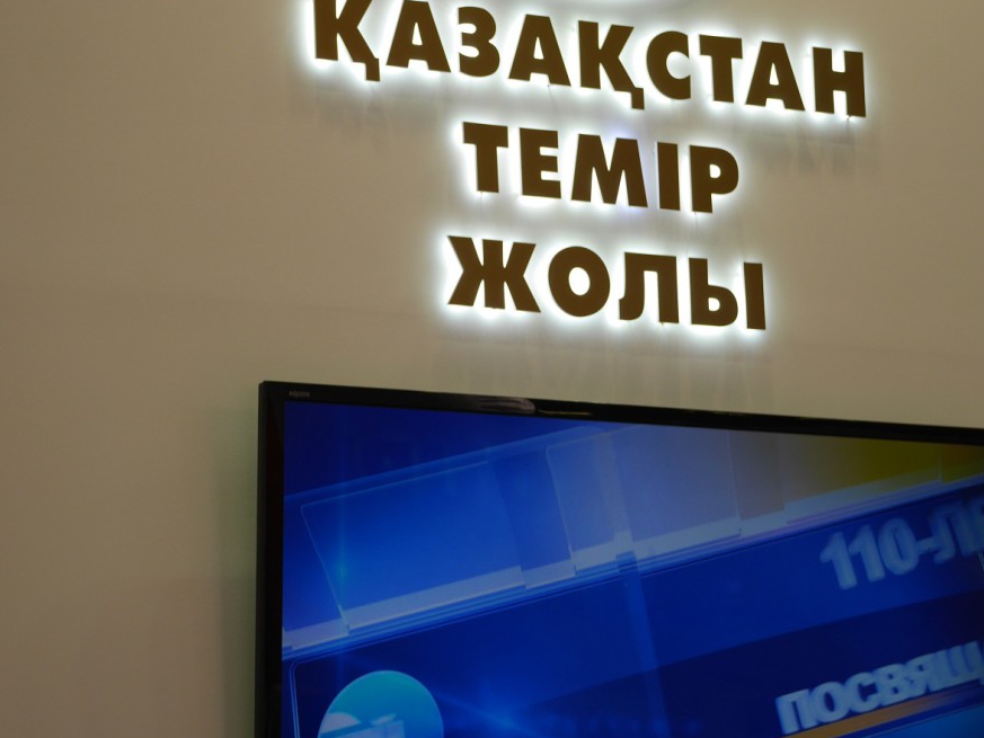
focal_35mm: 176
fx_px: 5004
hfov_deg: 11.2
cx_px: 565
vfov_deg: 8.4
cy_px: 381
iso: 400
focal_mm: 75
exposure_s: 1/160
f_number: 4.8
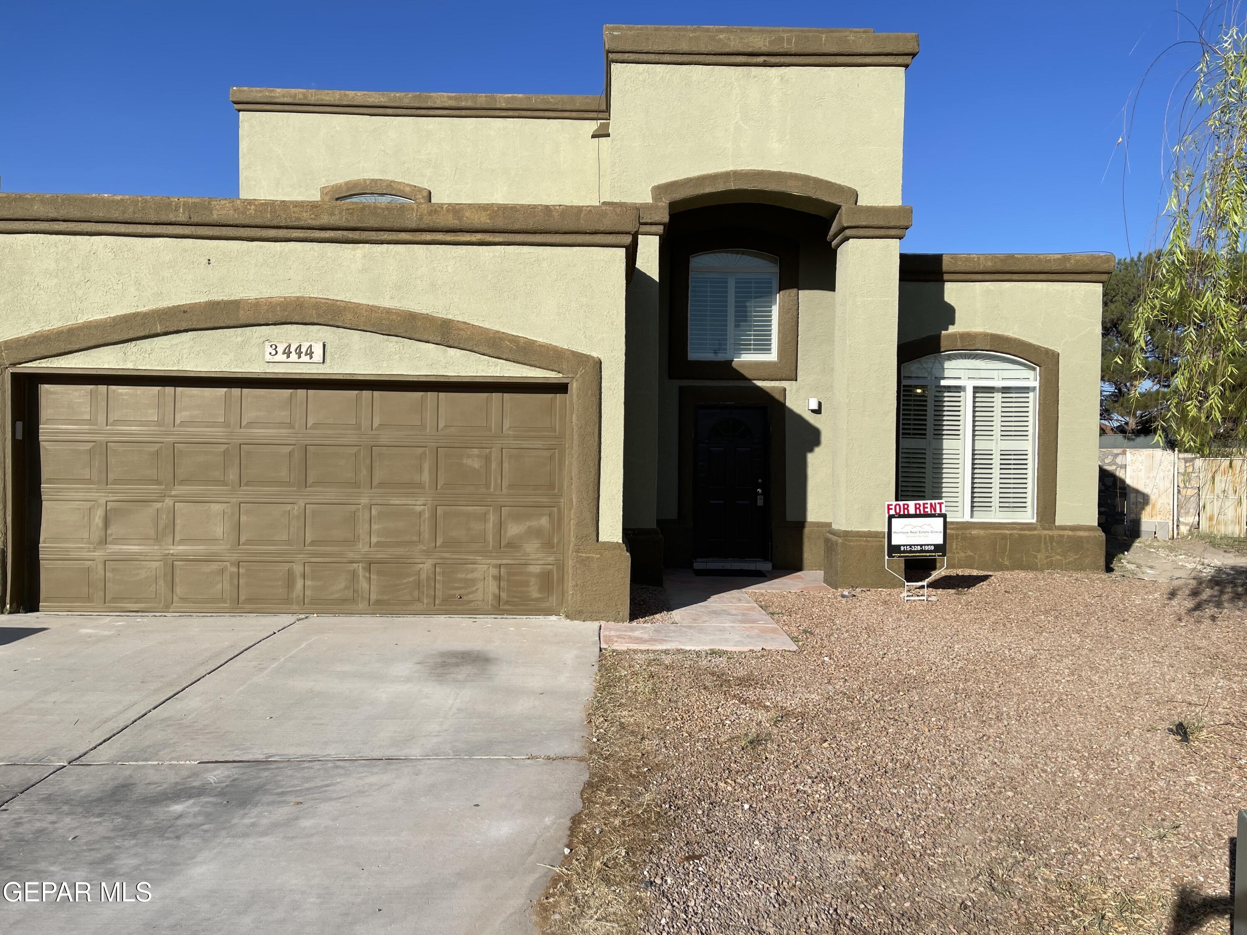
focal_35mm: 26
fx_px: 937
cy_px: 468
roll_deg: -1.4
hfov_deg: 67.3
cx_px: 624
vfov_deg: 53.1
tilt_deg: -1.1
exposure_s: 1/4348
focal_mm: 5.1
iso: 32
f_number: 1.6
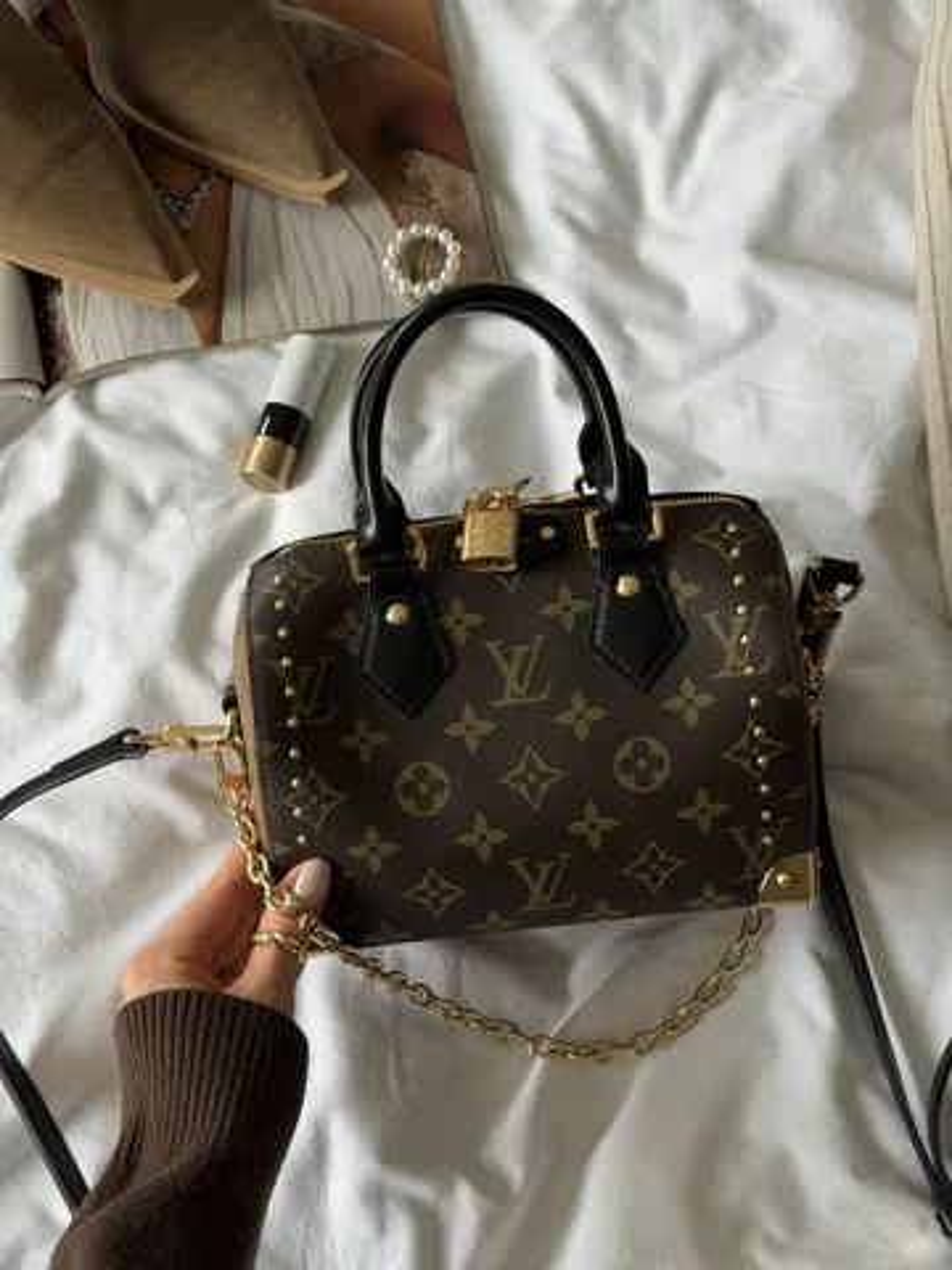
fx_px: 1760
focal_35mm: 48
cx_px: 476
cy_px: 635
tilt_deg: -68.8
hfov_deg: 30.3
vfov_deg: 39.7
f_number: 1.78
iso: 50
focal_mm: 6.76
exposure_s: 1/125
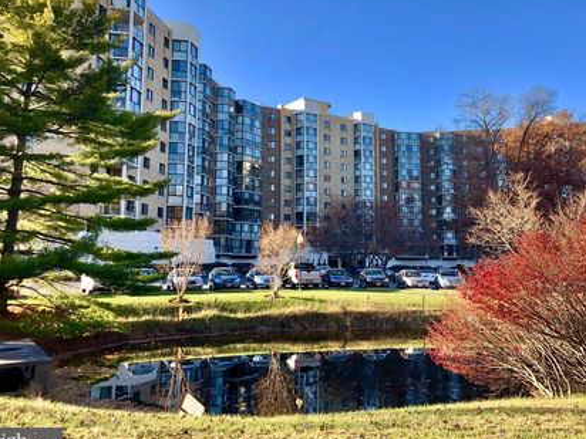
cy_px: 190
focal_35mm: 34
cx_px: 331
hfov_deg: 53.8
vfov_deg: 41.7
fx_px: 576
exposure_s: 1/129
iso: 20
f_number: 1.8
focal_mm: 3.99
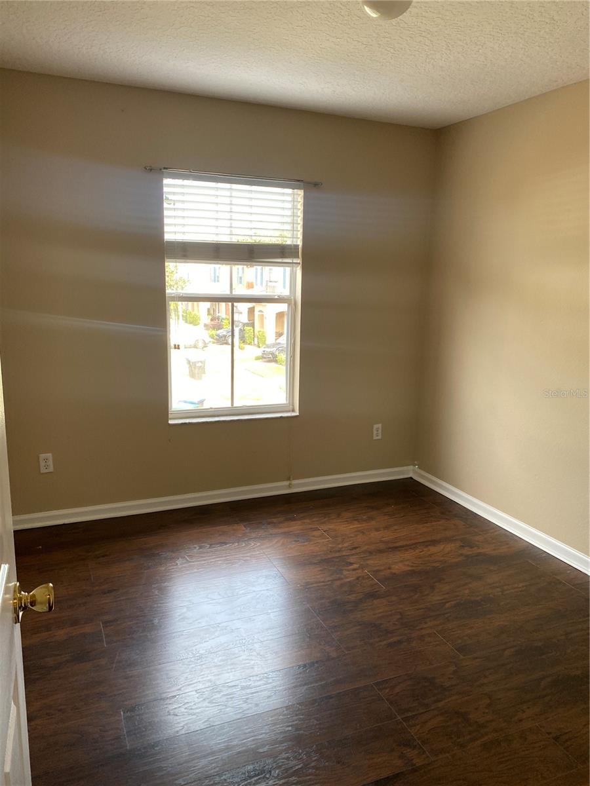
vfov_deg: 67.3
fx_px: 591
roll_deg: -2.7
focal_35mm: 26
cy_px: 393
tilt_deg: -9.8
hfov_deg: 53.1
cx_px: 295
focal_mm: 4.25
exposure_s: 1/121
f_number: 1.8
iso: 100
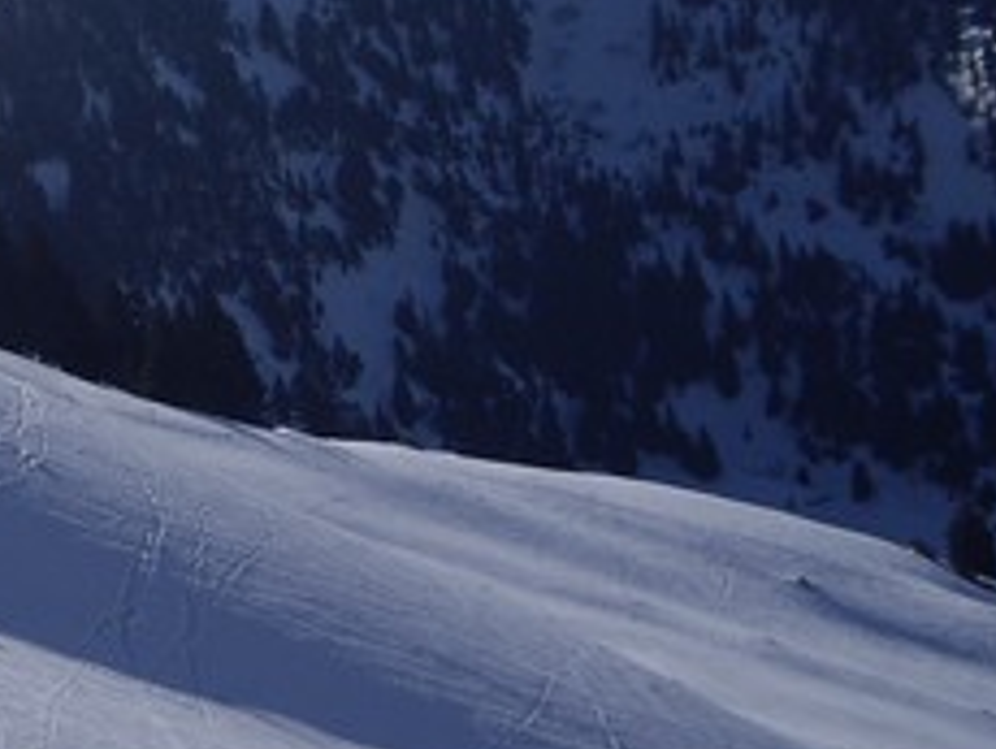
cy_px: 472
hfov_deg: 19.7
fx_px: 2851
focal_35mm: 99
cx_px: 273
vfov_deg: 15.0
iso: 50
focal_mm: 7.9
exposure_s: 1/640
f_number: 5.6
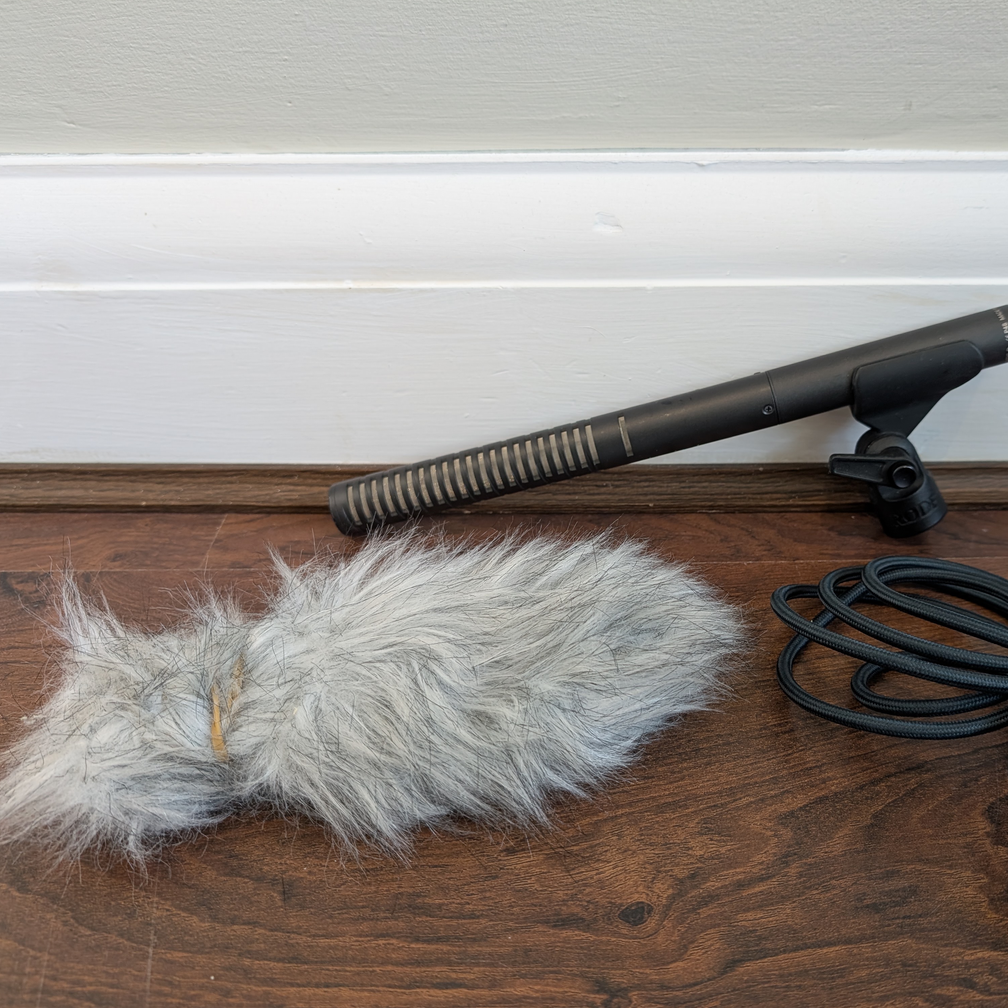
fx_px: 955
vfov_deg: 55.6
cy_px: 517
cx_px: 611
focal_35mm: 29
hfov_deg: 55.2
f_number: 1.68
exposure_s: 1/25
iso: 193
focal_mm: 6.9
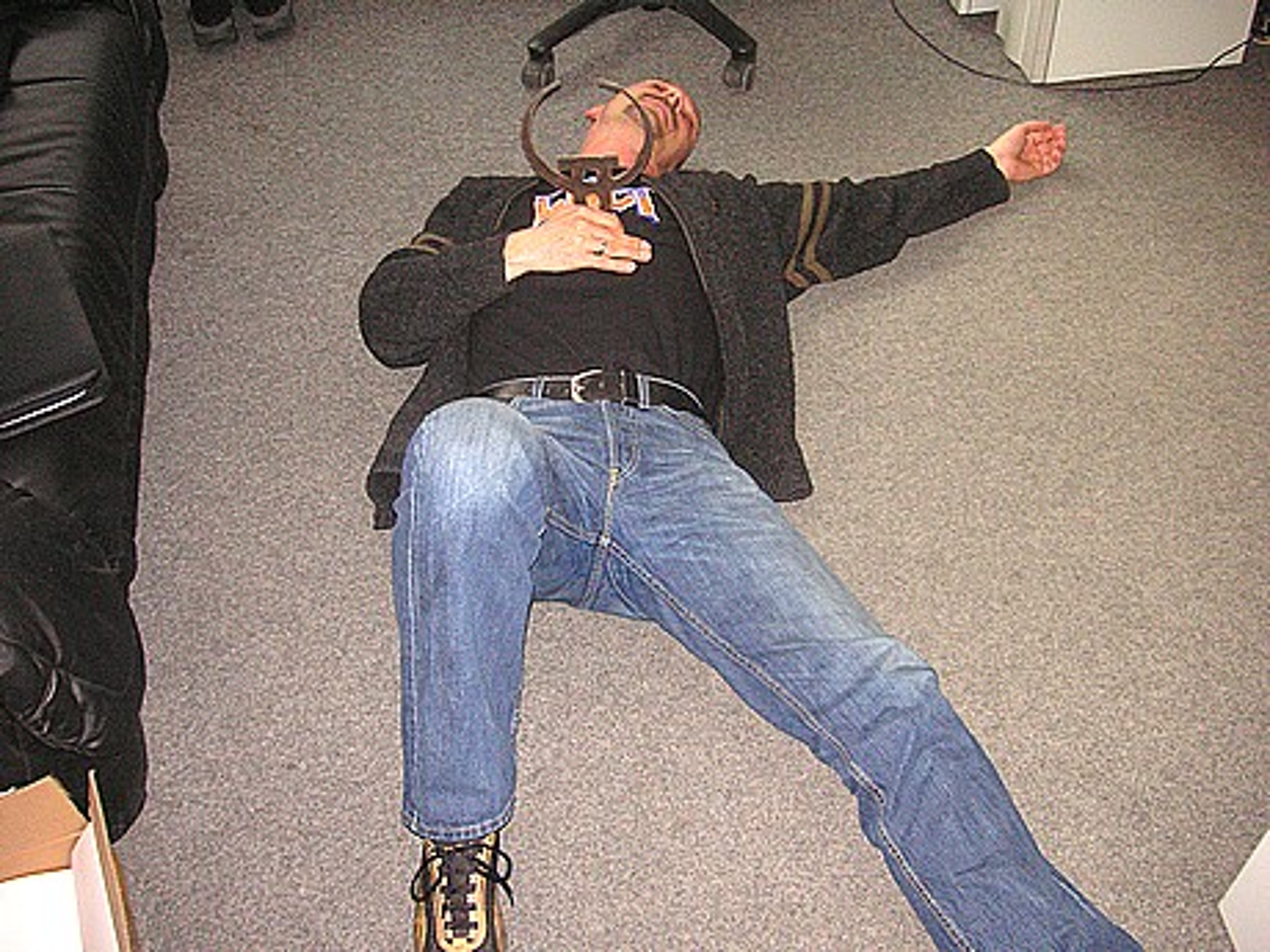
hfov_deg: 50.1
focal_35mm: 37
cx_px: 635
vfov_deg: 38.7
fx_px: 1357
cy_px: 476
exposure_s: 1/45
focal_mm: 6.1
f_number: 2.8
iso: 160
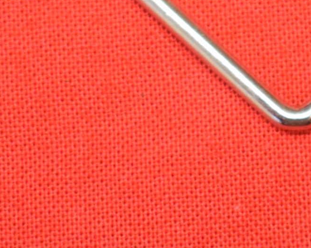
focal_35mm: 326
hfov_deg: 5.9
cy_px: -354
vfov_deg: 4.6
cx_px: 363
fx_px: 3001
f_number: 5
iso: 1000
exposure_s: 1/60
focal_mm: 34
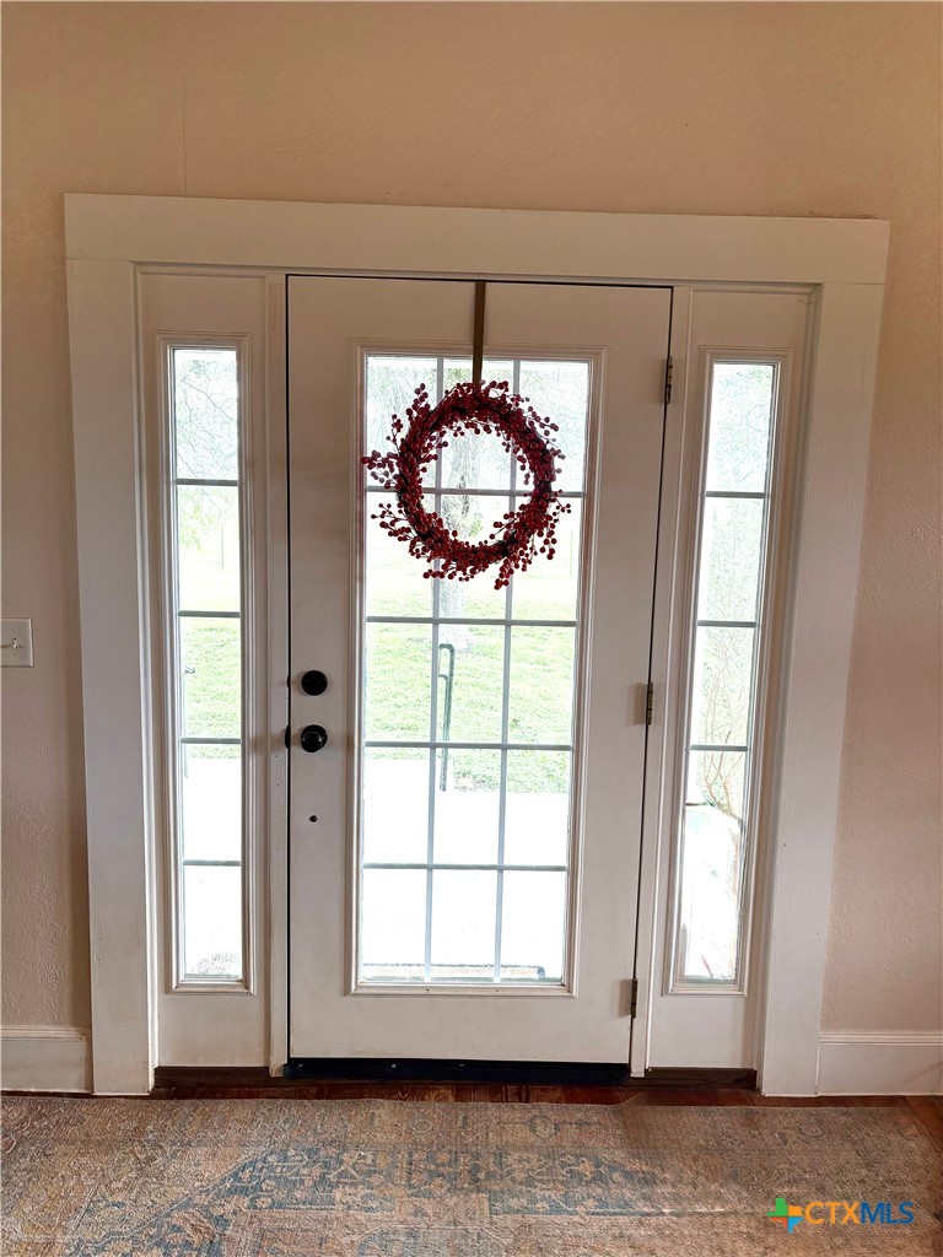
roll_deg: -1.7
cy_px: 628
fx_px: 944
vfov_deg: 67.3
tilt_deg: -6.5
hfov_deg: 53.1
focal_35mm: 26
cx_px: 472
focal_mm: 5.96
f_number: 1.6
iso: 80
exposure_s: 1/236
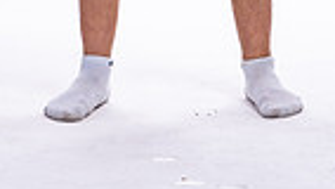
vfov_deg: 3.6
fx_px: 2941
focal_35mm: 331
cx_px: 215
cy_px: -326
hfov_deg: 6.5
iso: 400
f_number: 6.3
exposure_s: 1/250
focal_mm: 100
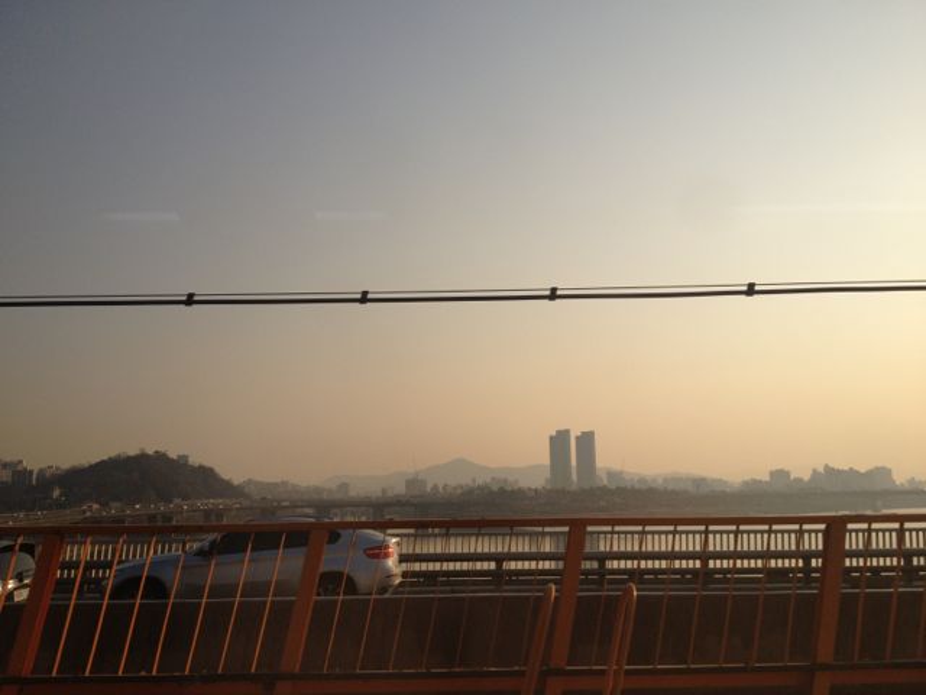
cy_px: 348
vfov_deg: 40.7
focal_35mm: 35
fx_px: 936
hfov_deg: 52.6
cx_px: 463
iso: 50
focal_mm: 4.28
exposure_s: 1/1905
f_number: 2.4
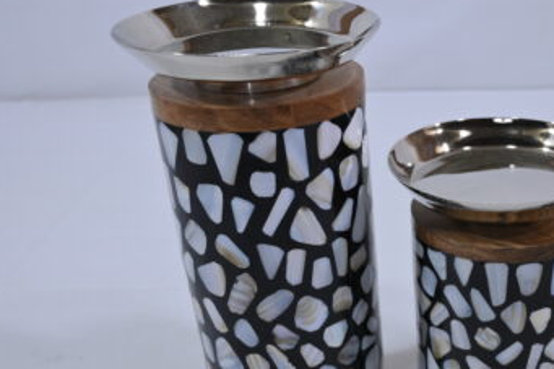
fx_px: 784
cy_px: 238
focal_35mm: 51
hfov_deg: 36.9
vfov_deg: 26.3
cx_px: 479
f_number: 7.1
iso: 500
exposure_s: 1/125
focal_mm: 29
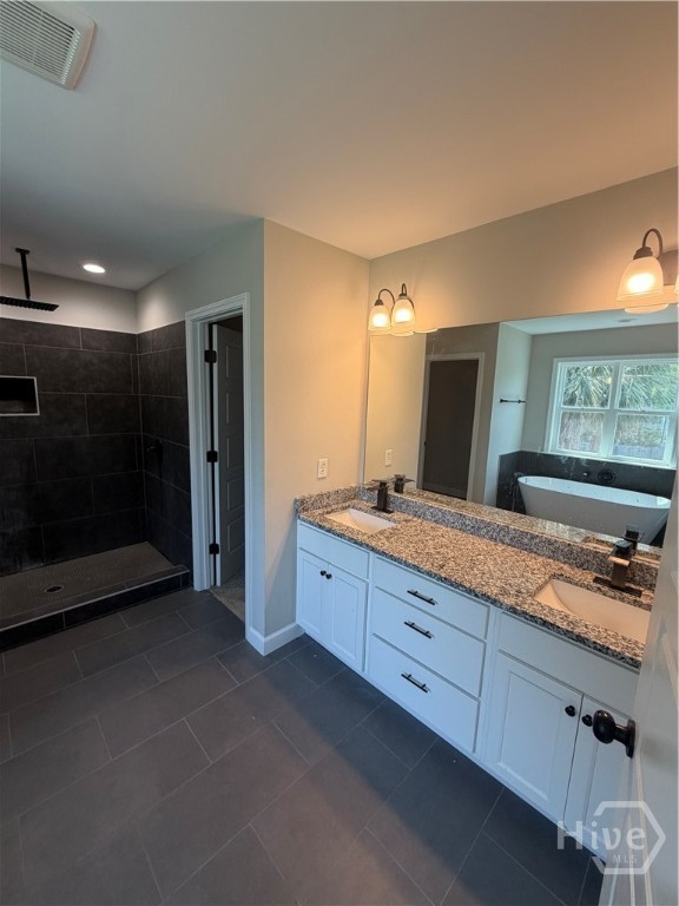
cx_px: 340
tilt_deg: -9.5
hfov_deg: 85.7
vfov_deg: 102.1
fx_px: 366
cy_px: 453
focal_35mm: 14
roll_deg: -1.4
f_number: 2.2
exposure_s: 1/120
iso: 125
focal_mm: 2.22
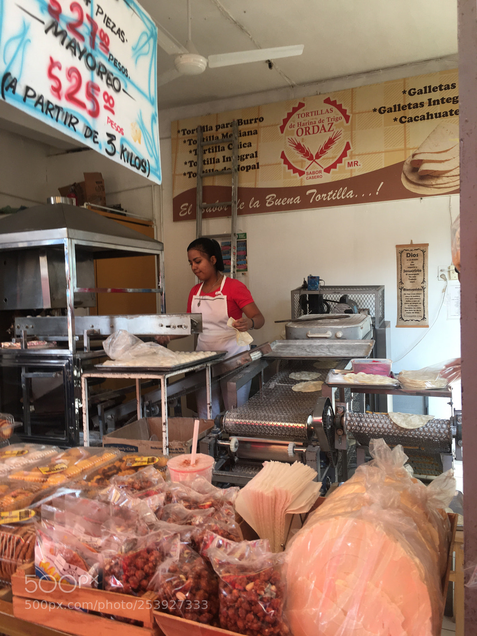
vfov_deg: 61.7
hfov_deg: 48.2
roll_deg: +2.5
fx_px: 533
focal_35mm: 29
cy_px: 318
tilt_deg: +0.7
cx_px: 238
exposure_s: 1/60
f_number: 2.2
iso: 32
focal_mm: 4.15
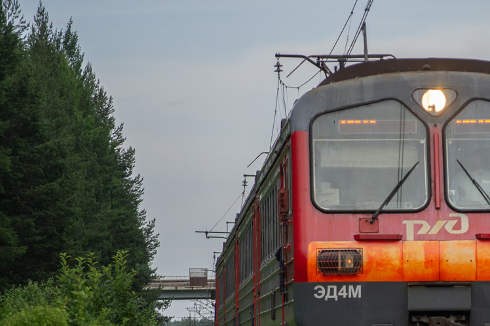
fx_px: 4177
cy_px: 219
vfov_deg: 4.5
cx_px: 432
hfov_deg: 6.7
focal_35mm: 307
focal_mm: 102
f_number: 4.5
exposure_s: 1/1000
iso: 400
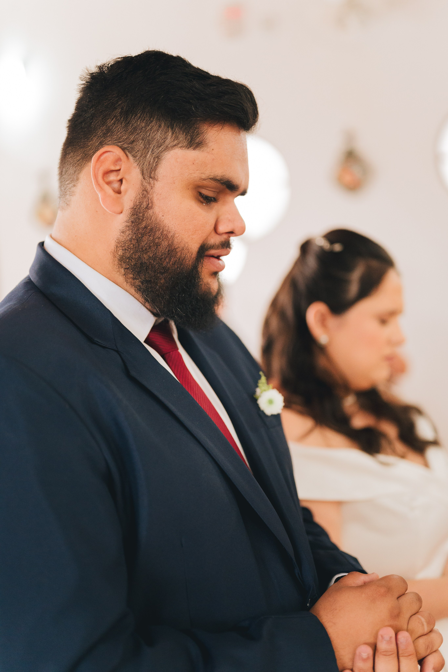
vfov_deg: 39.6
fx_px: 933
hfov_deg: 27.0
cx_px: 224
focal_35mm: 50
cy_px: 336
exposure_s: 1/400
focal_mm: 50
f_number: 1.8
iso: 2500
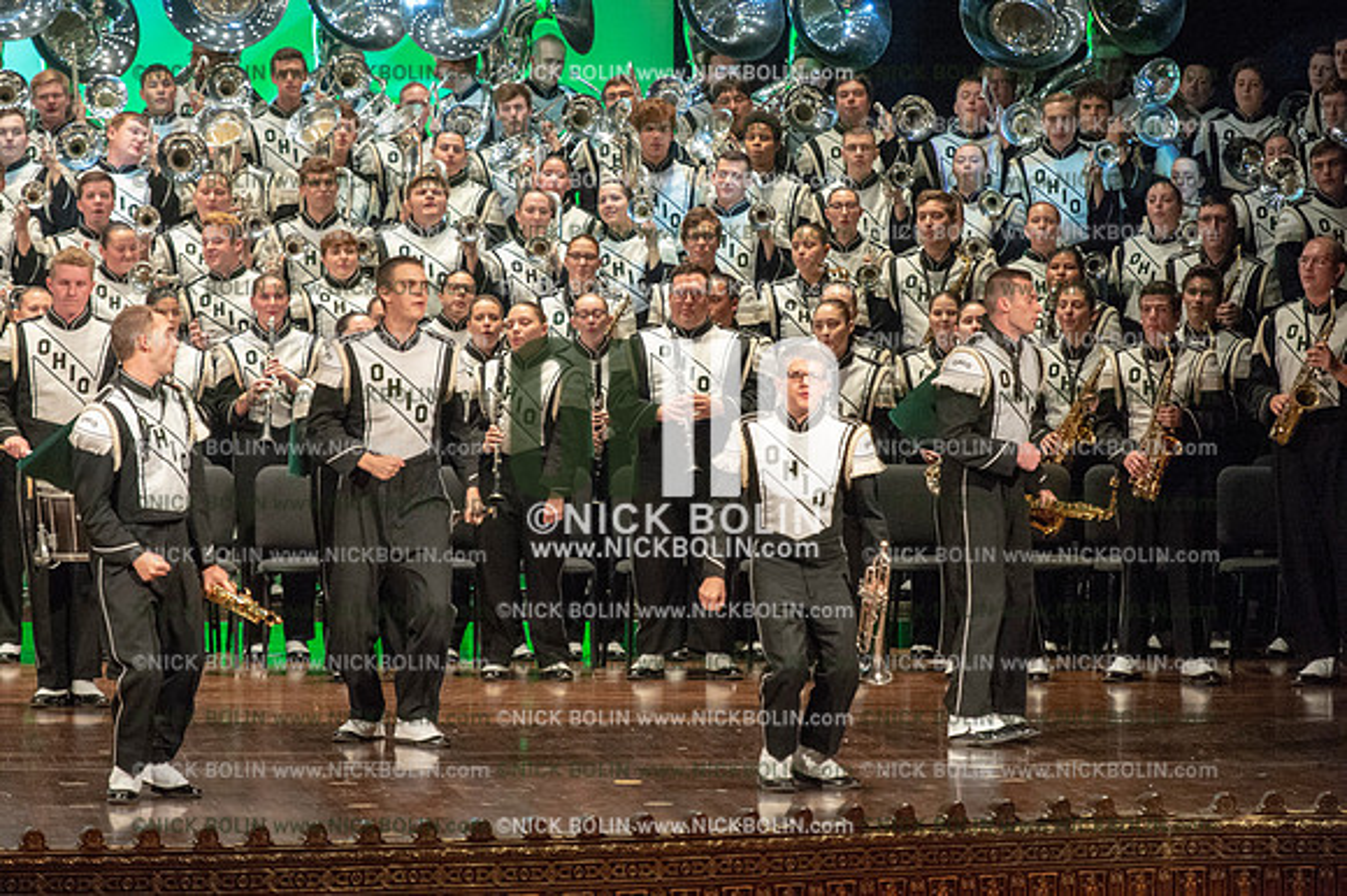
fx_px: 7853
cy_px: 448
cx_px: 674
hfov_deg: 9.8
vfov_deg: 6.5
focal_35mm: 210
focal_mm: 210
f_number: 5.6
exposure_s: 1/320
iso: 8000
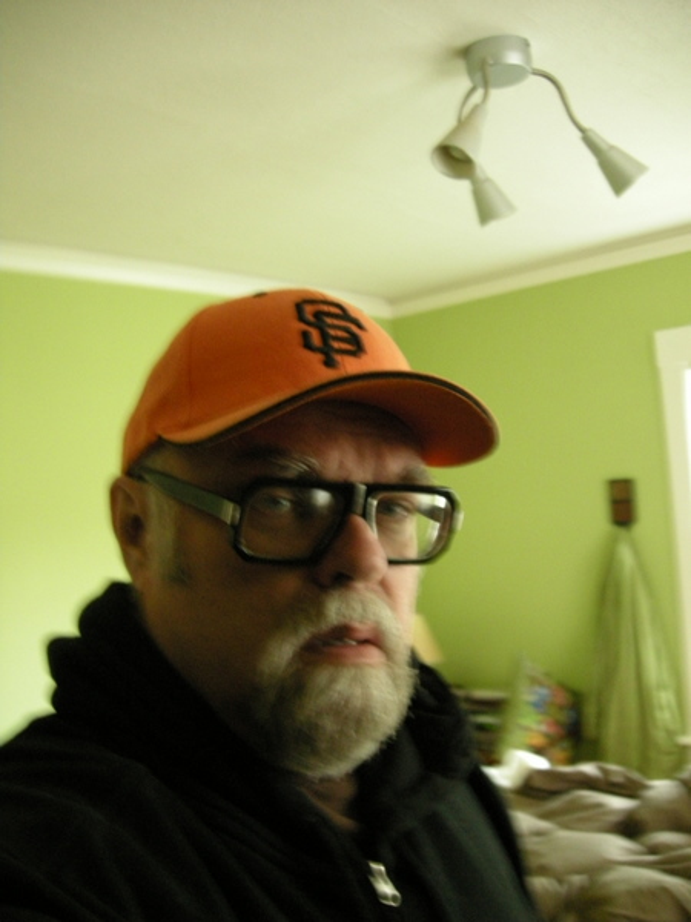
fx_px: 958
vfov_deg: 51.4
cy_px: 461
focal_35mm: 36
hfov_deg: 39.7
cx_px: 346
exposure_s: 1/8
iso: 427
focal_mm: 7.5
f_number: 2.7
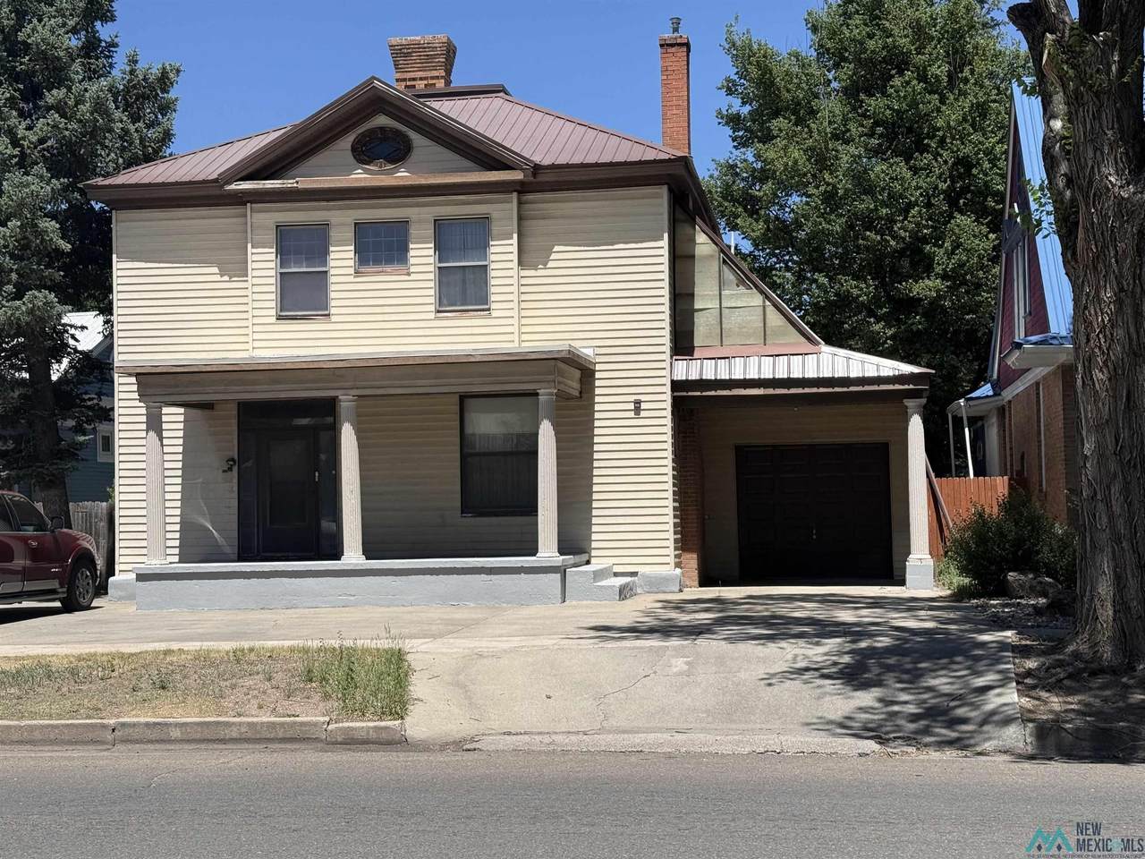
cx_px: 572
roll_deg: +1.4
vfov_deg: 30.3
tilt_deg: +3.2
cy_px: 430
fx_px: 1588
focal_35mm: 48
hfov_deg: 39.7
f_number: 1.78
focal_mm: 6.76
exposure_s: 1/5208
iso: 64
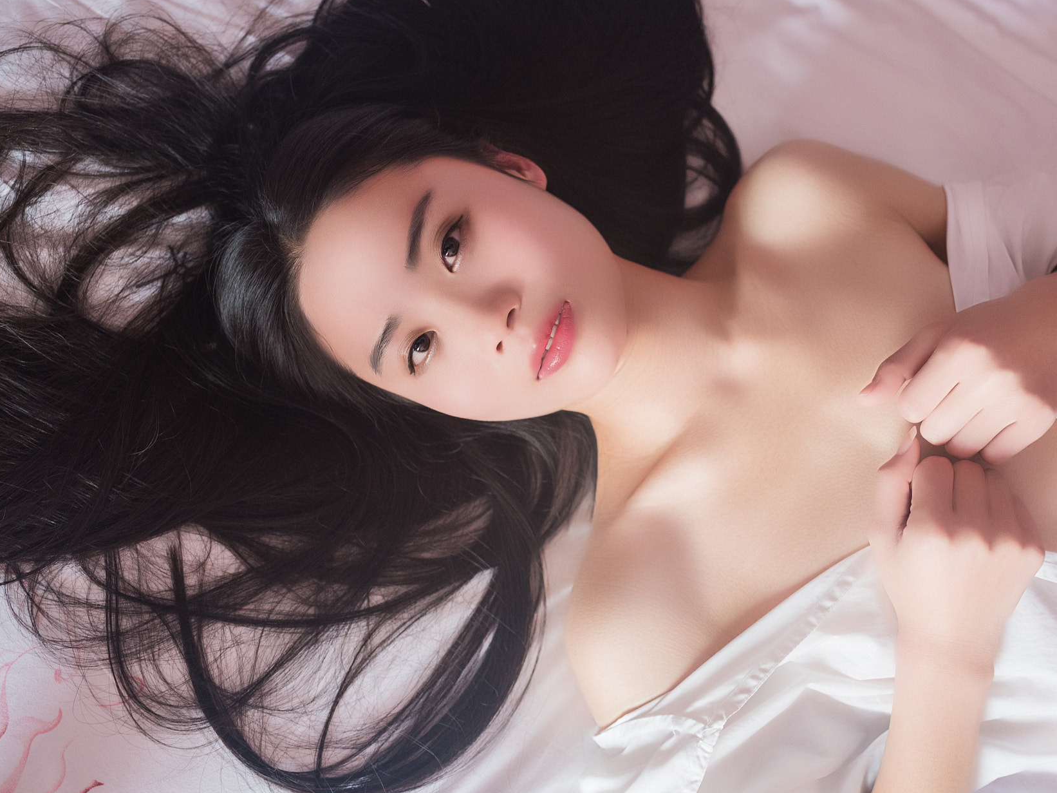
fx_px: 1282
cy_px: 414
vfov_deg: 34.3
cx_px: 542
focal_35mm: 42
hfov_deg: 44.8
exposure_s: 1/125
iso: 720
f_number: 2.8
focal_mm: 35
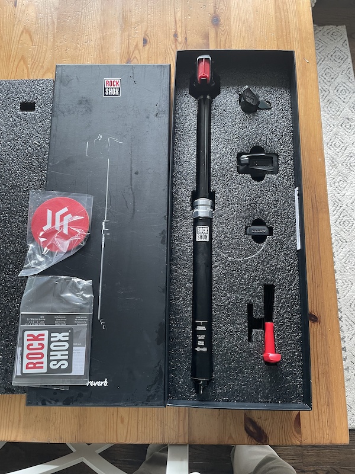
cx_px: 178
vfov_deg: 67.3
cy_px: 237
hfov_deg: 53.1
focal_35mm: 26
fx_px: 356
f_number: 1.6
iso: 200
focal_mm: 4.2
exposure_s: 1/60
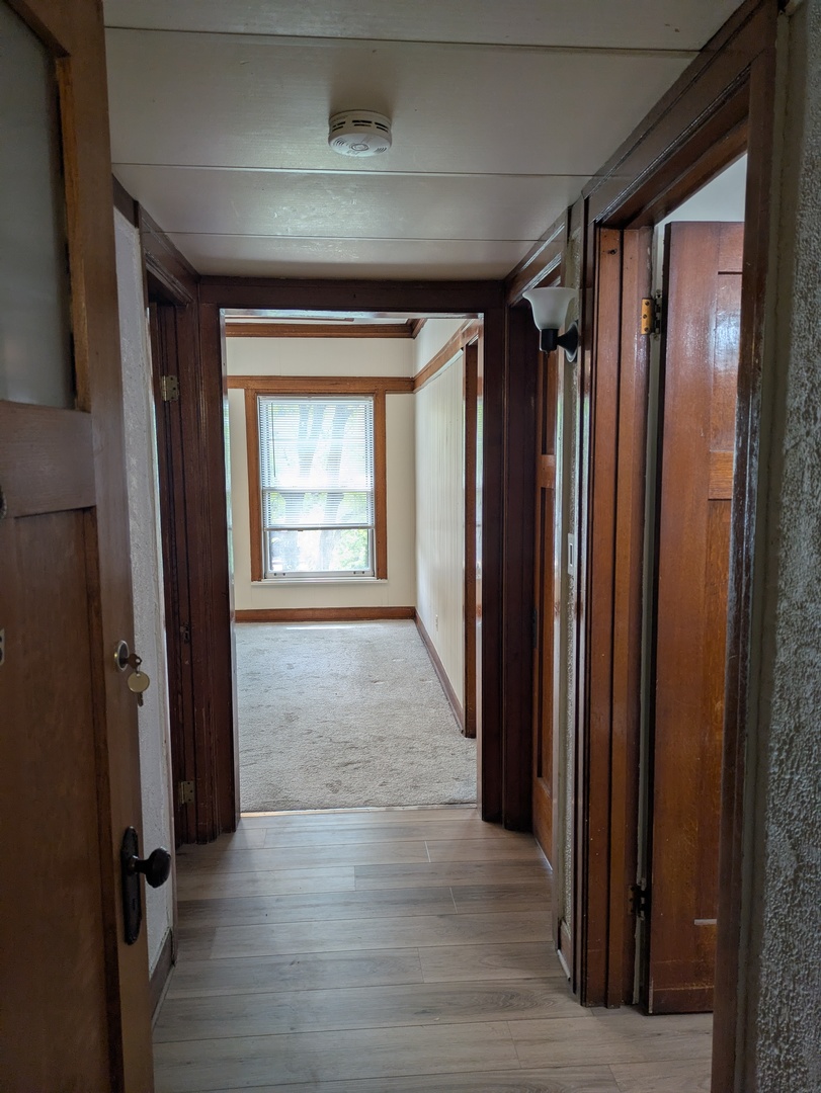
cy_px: 546
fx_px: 790
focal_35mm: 25
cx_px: 410
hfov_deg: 54.9
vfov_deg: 69.4
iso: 60
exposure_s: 1/60
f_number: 1.89
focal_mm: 5.43
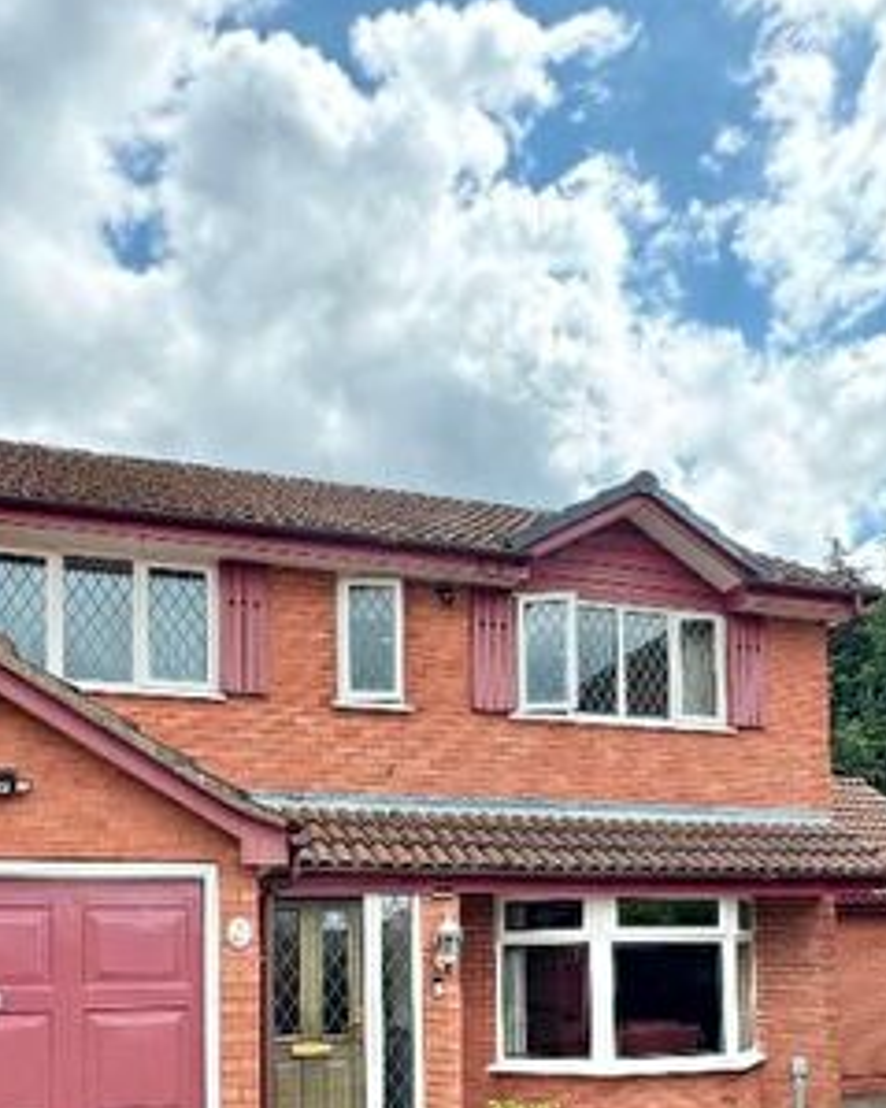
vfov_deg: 51.1
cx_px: 423
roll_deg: +0.3
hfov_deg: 45.8
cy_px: 936
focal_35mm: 32
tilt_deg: +1.2
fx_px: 1049
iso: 40
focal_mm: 2.22
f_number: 2.2
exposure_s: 1/485
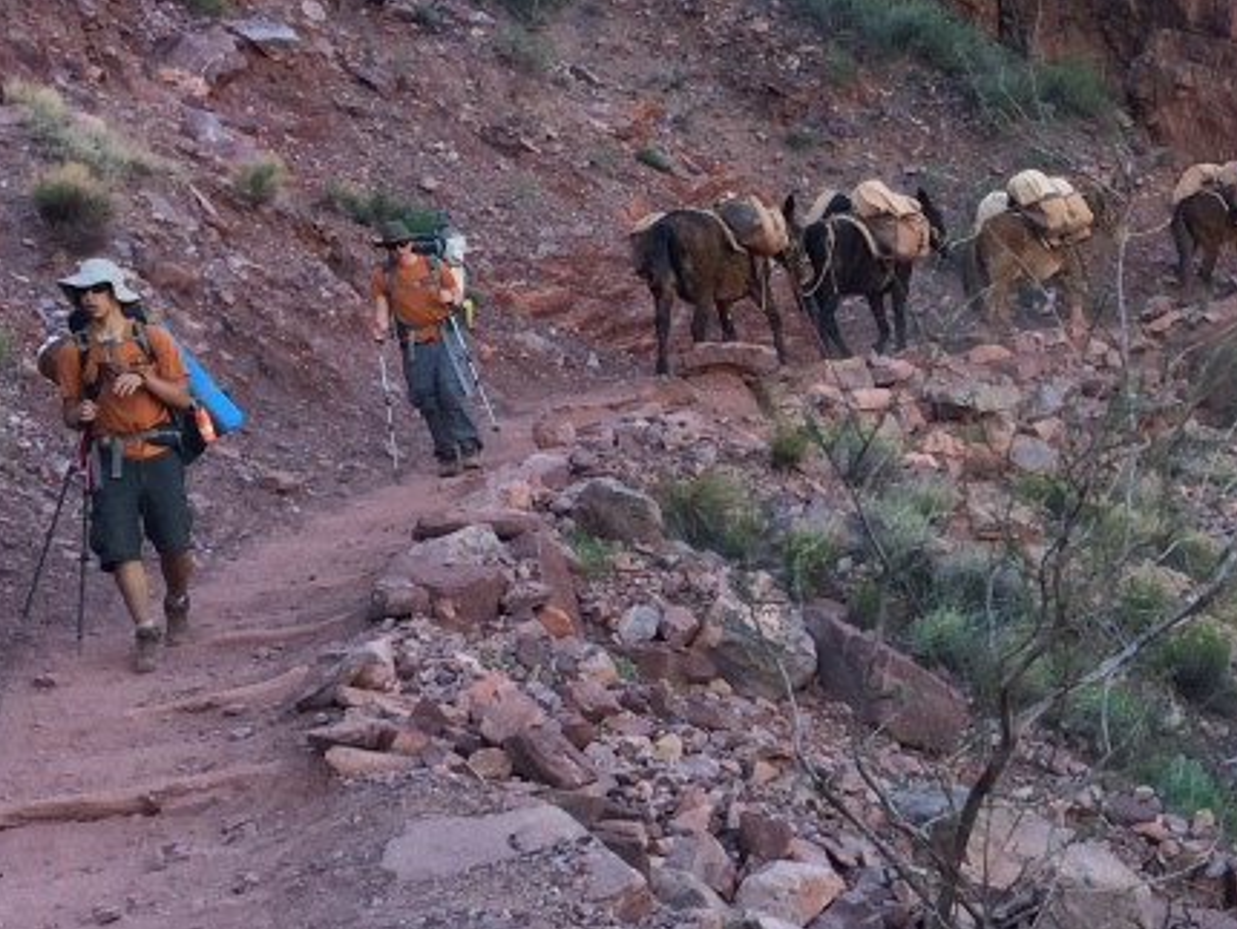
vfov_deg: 21.3
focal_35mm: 69
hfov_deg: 27.1
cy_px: 532
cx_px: 1139
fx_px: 2467
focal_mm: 4.15
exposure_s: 1/339
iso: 32
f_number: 2.2
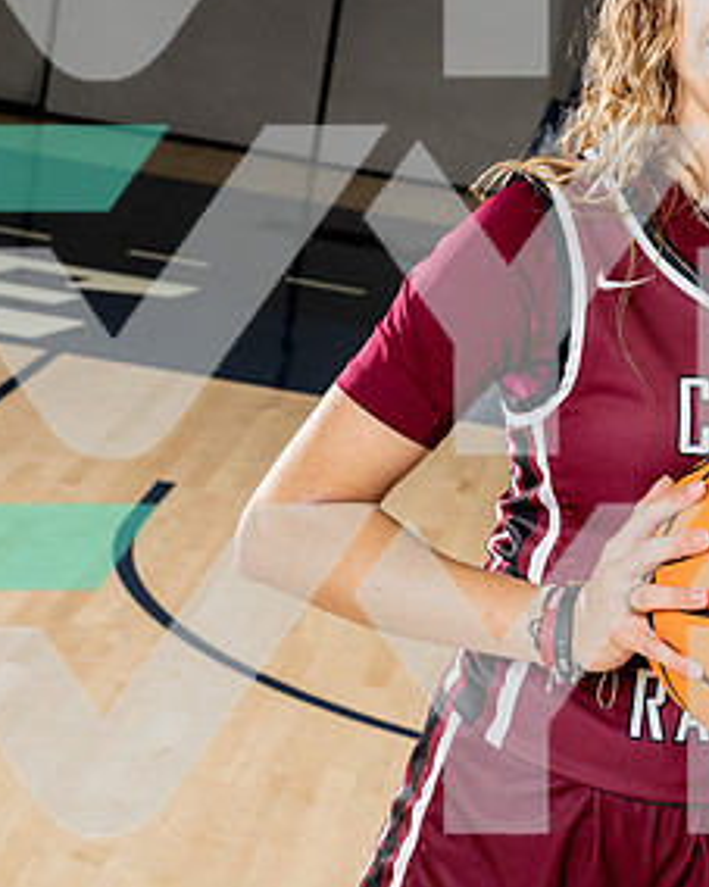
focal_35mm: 90
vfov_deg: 21.2
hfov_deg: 16.8
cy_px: 292
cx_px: 637
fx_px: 2362
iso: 640
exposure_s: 1/250
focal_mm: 47
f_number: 8
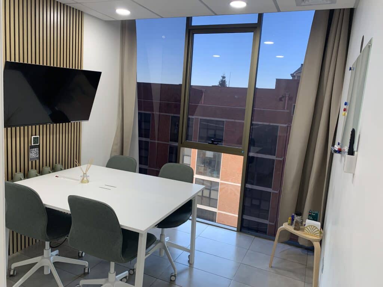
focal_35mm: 26
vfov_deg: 53.1
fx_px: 288
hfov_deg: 67.3
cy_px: 144
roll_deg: -3.8
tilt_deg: -9.2
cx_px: 192
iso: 100
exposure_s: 1/80
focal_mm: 4.25
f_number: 1.8
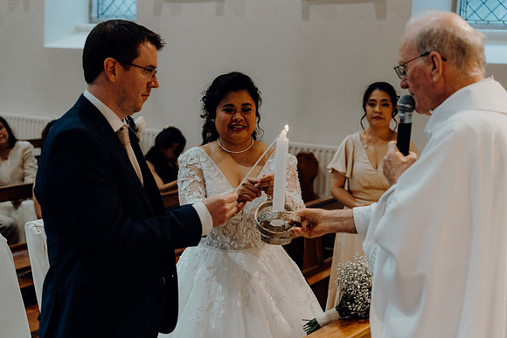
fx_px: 803
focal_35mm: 57
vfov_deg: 23.8
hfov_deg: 35.0
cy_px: 169
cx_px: 254
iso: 2000
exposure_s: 1/160
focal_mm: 57
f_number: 3.2
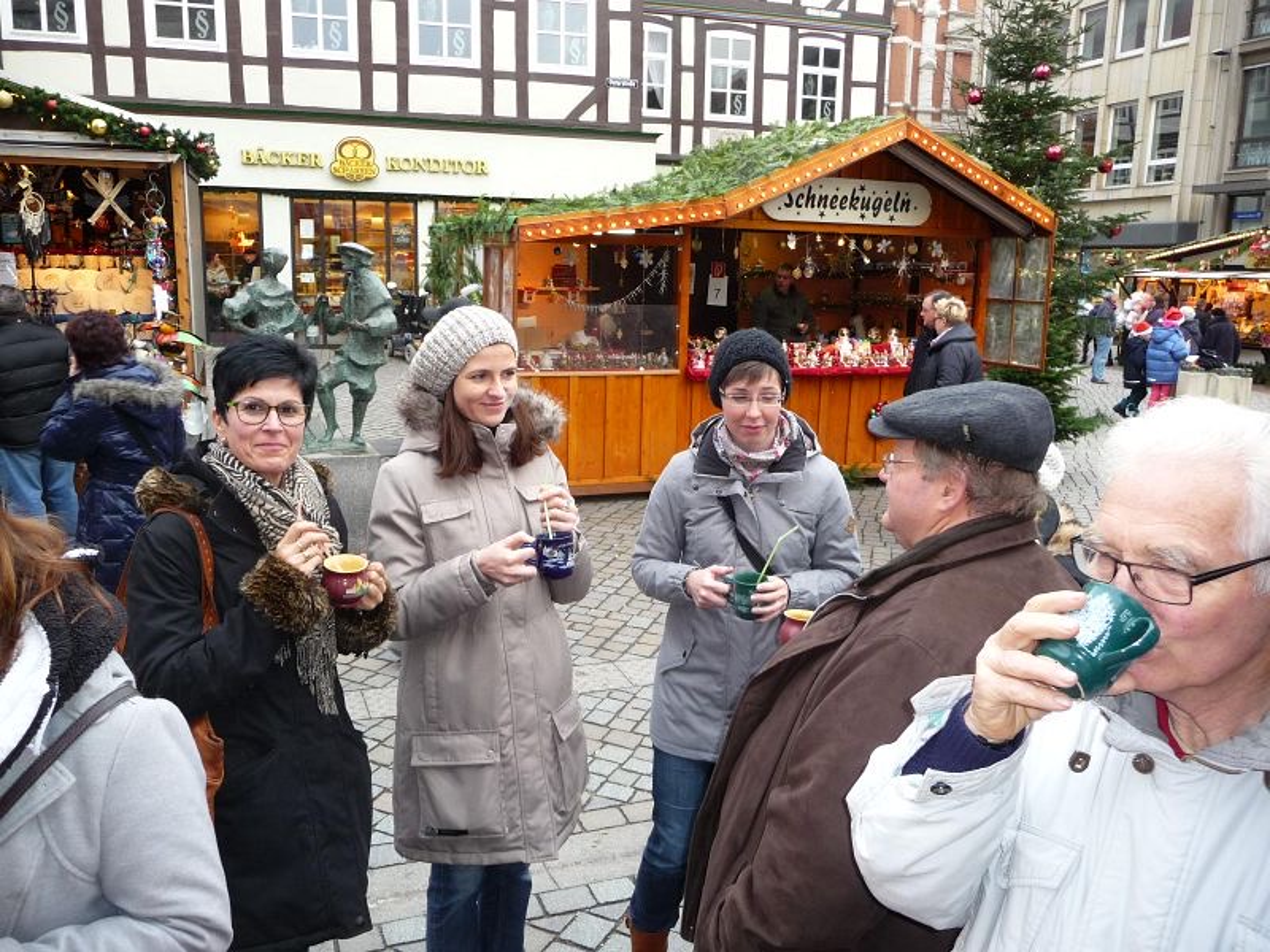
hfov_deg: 63.4
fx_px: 1027
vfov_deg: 49.7
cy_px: 476
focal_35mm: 28
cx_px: 635
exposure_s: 1/30
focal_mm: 4.7
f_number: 3.3
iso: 125
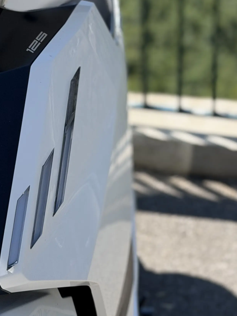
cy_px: 83
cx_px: 113
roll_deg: +0.3
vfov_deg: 16.7
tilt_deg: -19.2
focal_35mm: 117
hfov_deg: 12.7
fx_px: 1068
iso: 100
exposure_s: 1/4098
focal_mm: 6.76
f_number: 1.78
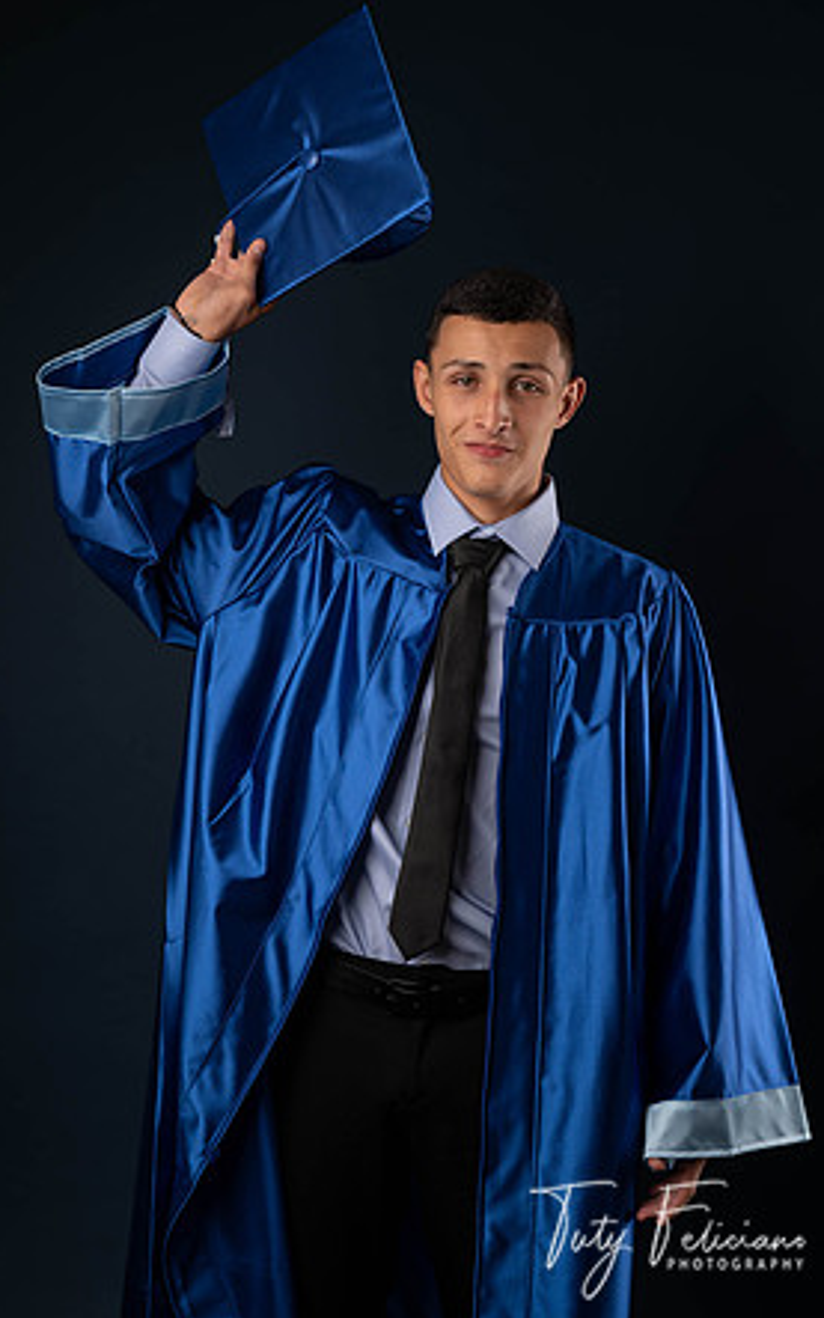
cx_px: 405
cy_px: 663
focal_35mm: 58
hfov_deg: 22.4
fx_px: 2083
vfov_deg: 35.1
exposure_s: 1/100
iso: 200
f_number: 5.6
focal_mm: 56
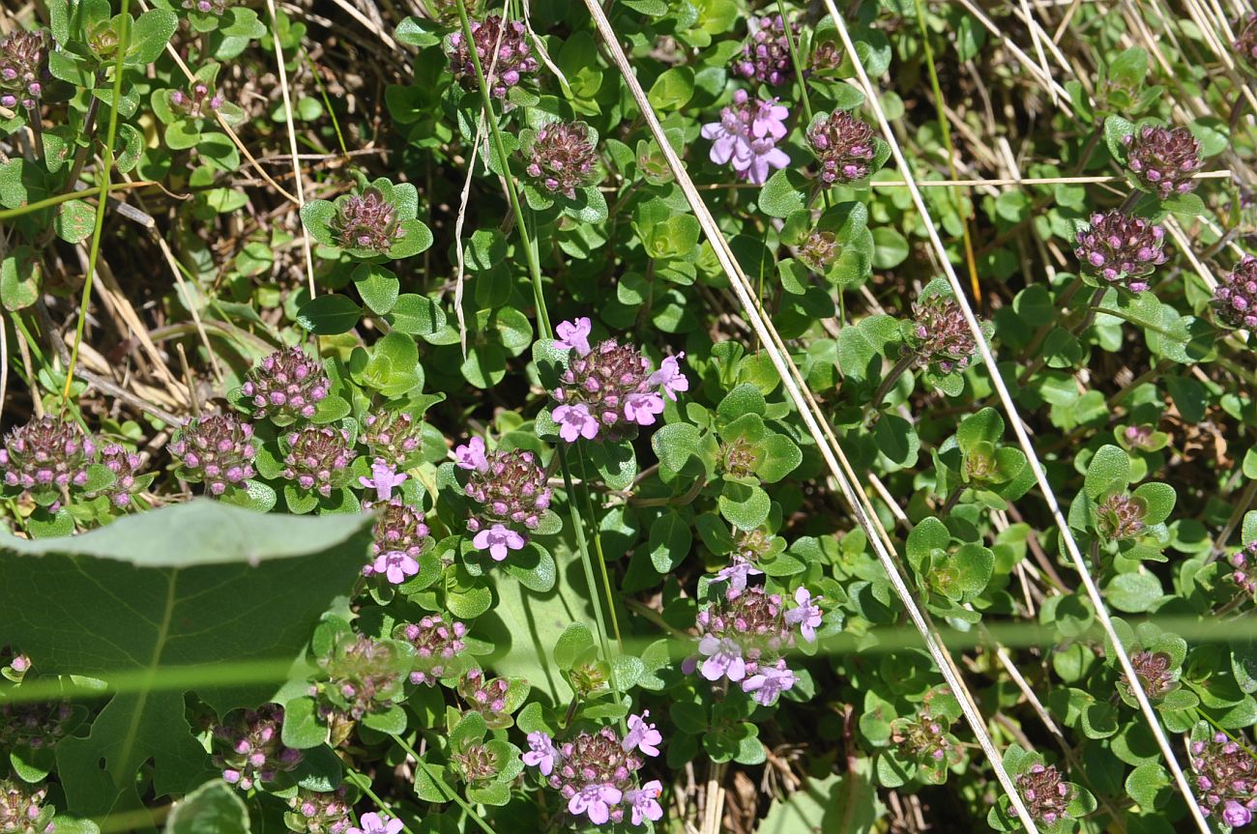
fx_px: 3923
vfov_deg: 12.1
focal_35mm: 112
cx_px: 628
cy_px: 417
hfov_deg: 18.2
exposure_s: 1/125
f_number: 14
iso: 200
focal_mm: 75
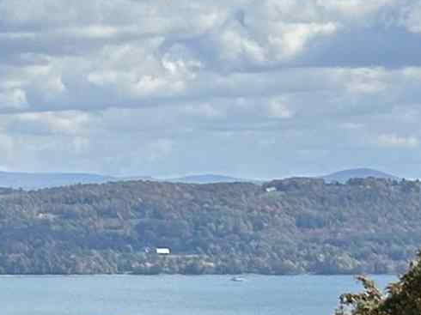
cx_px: -722
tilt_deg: -3.8
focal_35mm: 301
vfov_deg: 4.9
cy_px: 432
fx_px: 3659
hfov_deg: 6.2
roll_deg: +0.4
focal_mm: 6.86
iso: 64
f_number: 1.78
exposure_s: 1/4016
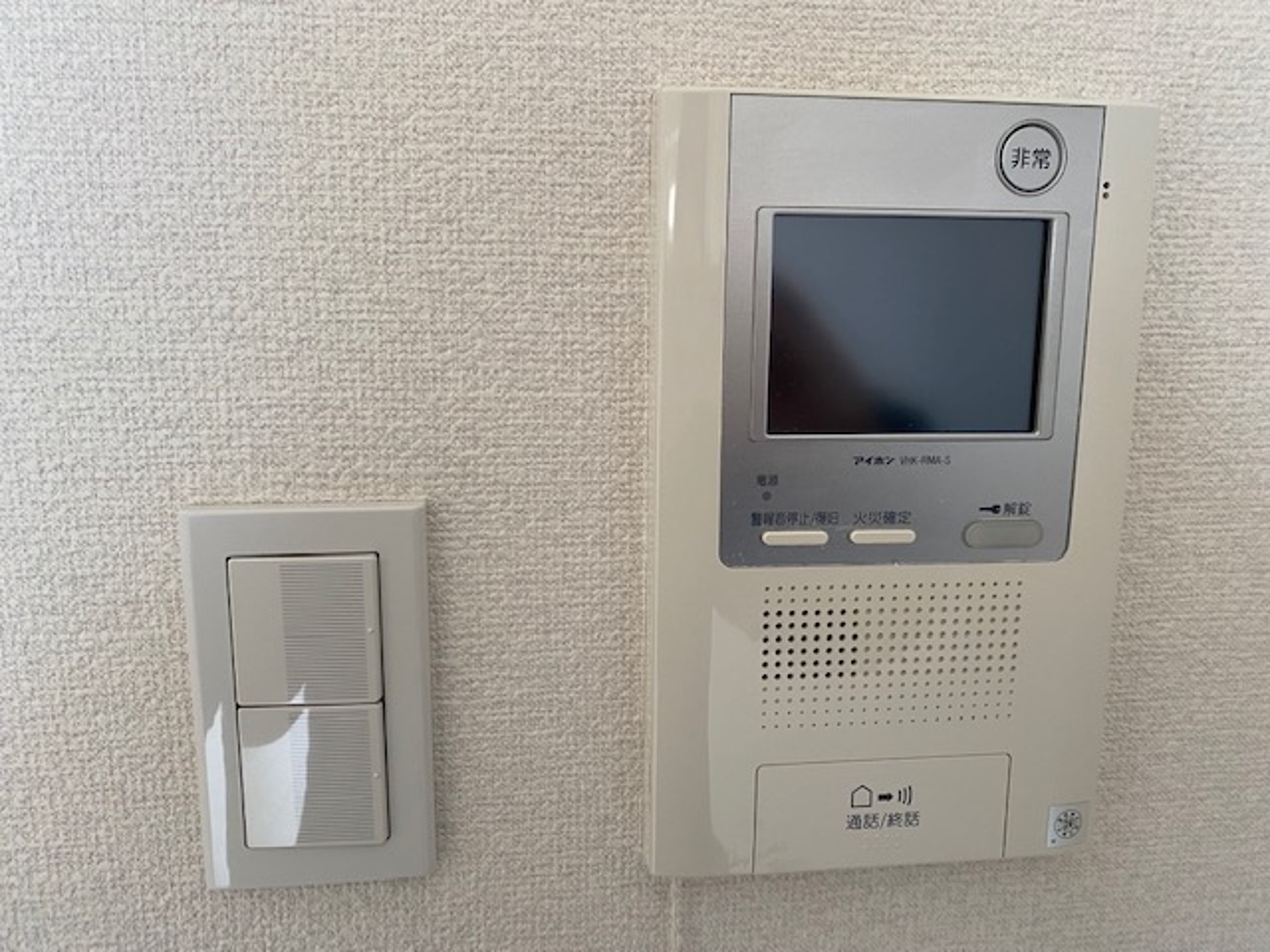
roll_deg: +0.0
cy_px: 476
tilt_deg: -11.0
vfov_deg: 53.1
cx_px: 635
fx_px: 954
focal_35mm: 26
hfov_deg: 67.3
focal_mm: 4.25
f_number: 1.8
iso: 125
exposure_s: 1/96
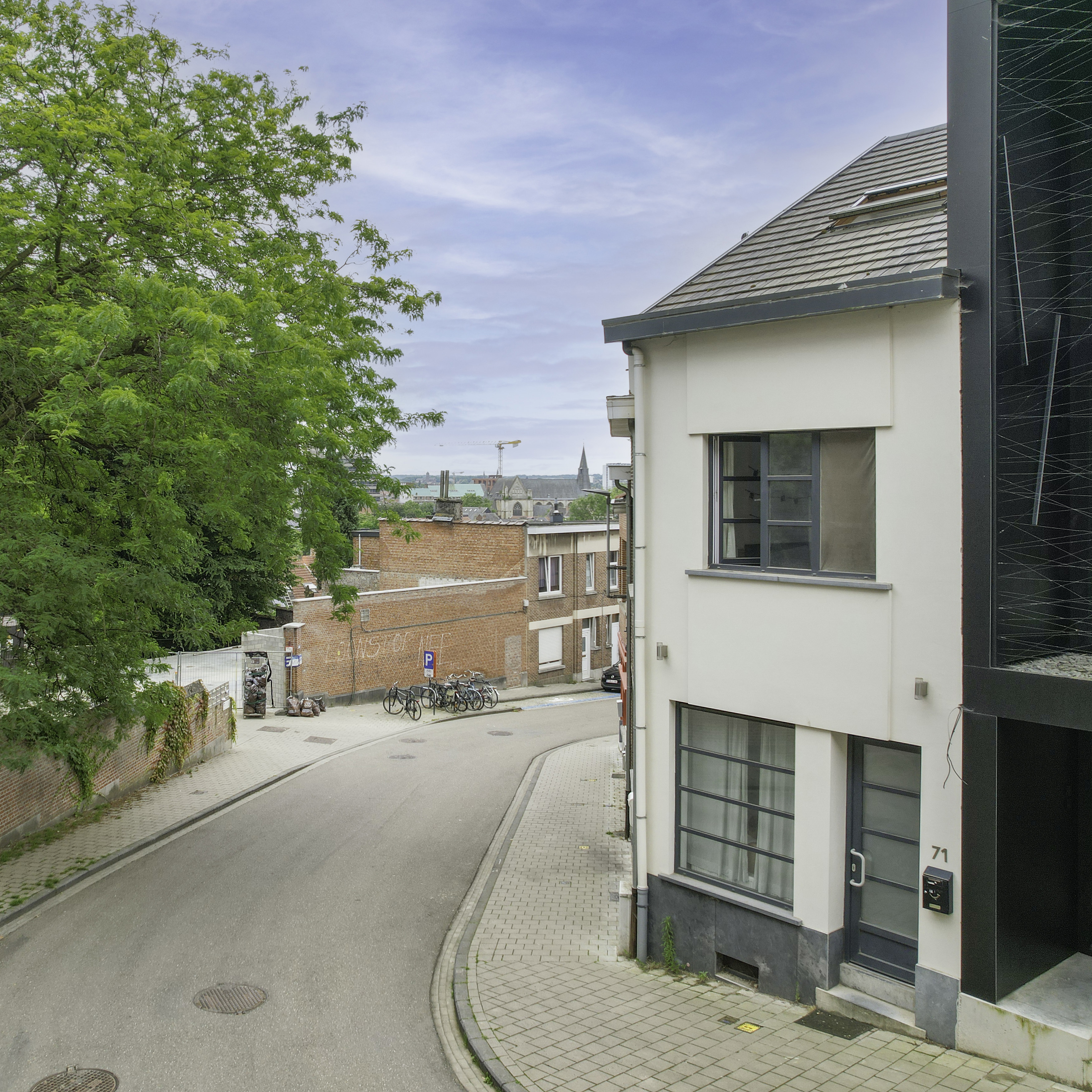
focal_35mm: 29
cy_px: 531
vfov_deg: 55.6
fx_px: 1035
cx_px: 371
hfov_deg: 54.6
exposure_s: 1/80
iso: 100
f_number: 2.8
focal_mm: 8.38
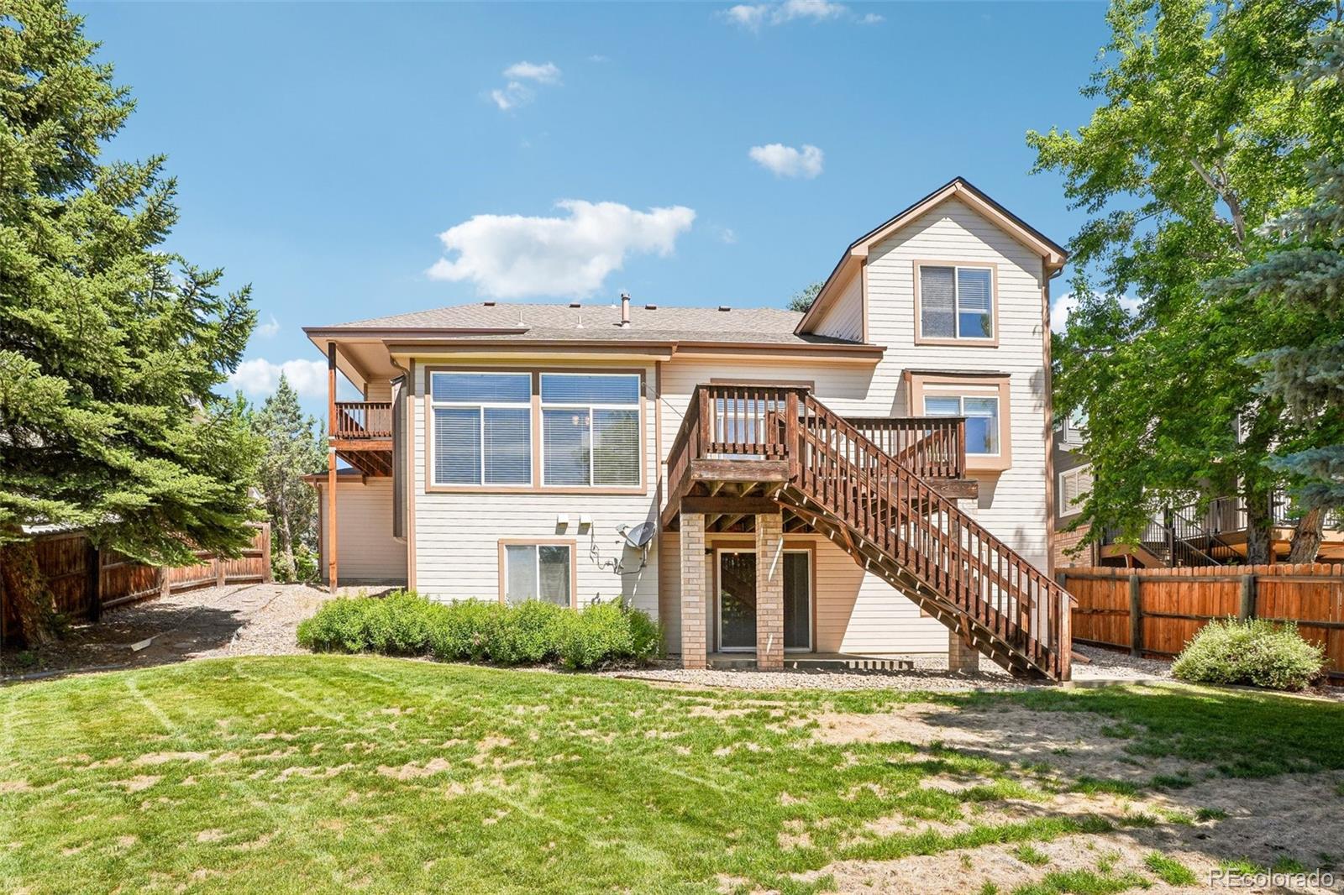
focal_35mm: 16
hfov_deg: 95.0
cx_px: 672
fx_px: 616
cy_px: 448
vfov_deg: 72.0
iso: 100
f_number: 8
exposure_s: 1/350
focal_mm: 11
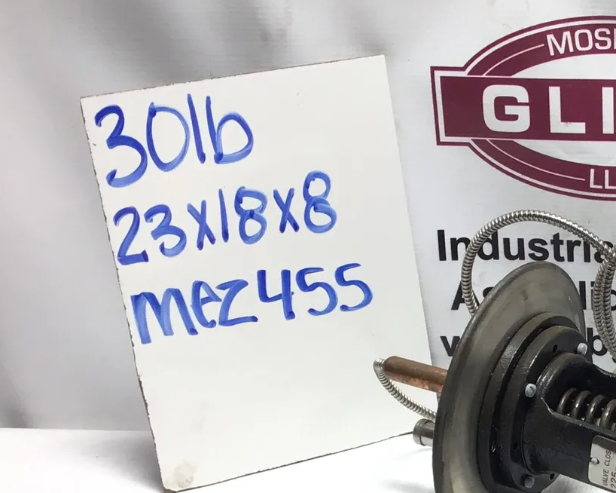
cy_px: 458
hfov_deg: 23.7
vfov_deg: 20.2
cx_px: 718
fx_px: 1349
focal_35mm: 74
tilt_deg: -27.1
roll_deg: -1.8
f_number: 2.4
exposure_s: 1/120
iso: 40
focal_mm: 3.3
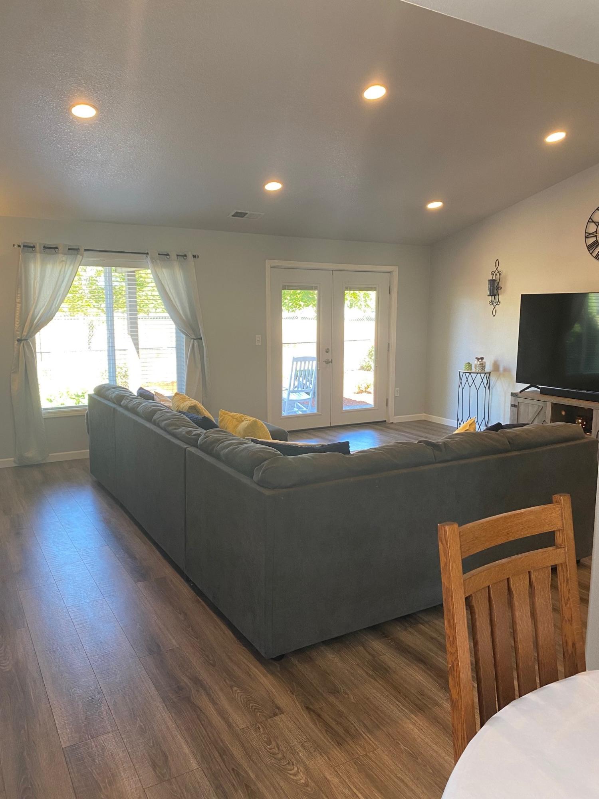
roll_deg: +0.0
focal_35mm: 26
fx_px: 600
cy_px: 400
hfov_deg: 53.1
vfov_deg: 67.3
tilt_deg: -7.0
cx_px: 300
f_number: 1.8
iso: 100
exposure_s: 1/60
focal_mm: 4.25
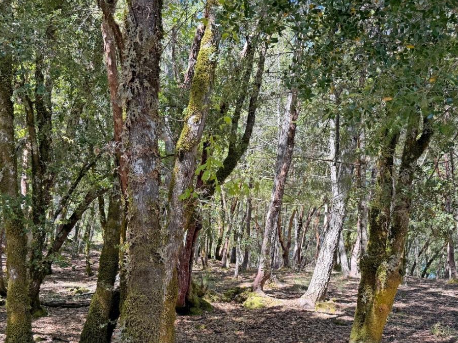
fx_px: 529
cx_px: 242
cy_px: 256
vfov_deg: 35.2
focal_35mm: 40
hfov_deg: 46.8
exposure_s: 1/210
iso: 80
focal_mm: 6.76
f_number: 1.78
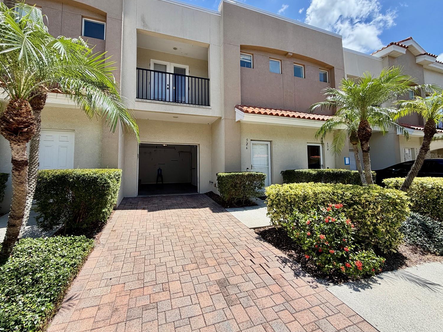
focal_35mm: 15
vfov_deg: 81.7
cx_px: 217
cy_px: 156
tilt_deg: +4.0
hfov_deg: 98.2
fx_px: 192
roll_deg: +0.6
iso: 40
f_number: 2.2
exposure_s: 1/770
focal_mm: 2.22
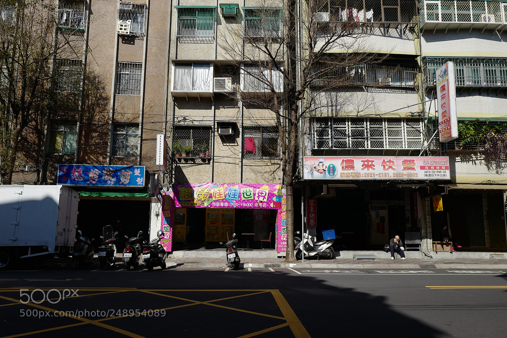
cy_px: 169
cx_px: 254
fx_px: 394
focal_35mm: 28
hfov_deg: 65.5
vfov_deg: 46.4
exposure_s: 1/1000
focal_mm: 28
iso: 100
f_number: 5
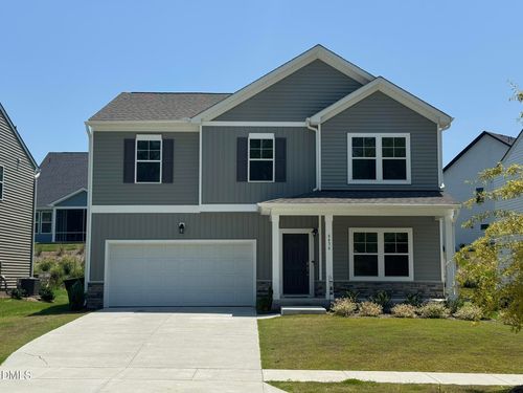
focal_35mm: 48
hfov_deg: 39.7
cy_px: 196
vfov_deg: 30.3
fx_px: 725
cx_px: 262
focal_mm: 6.76
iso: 80
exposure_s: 1/5848
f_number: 1.78
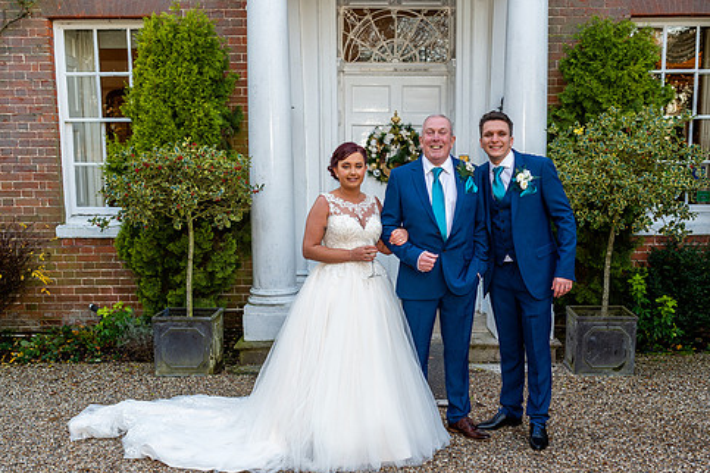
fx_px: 828
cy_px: 281
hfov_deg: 46.3
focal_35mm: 42
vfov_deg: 31.8
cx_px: 388
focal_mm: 35
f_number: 3.5
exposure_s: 1/160
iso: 250
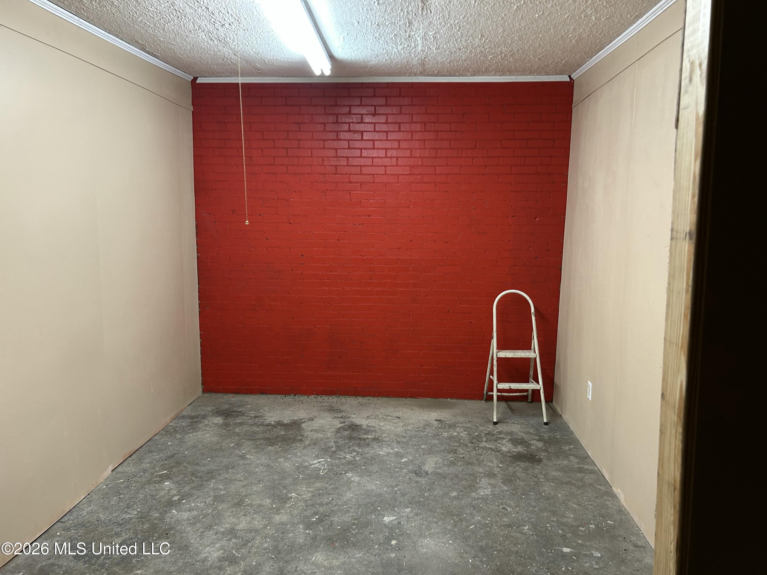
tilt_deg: -6.2
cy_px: 288
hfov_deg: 67.3
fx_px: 576
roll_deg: +0.4
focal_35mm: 26
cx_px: 384
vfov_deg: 53.1
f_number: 1.5
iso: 100
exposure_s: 1/60
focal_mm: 5.7
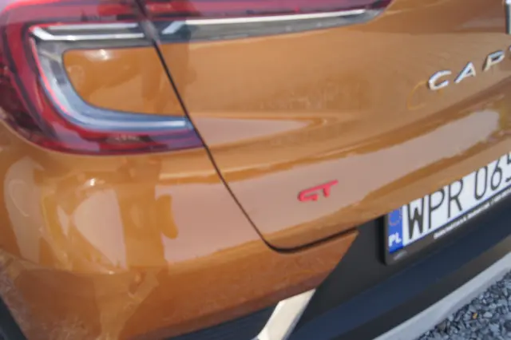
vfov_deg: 34.2
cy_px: 170
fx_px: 553
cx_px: 256
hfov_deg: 49.6
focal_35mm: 39
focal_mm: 26
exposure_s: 1/80
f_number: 5.6
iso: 100
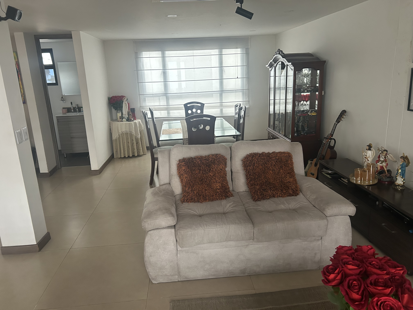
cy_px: 155
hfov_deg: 67.3
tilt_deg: -15.4
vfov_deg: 53.1
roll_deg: +2.9
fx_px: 310
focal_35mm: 26
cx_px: 206
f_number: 1.5
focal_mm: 5.7
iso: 320
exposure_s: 1/60
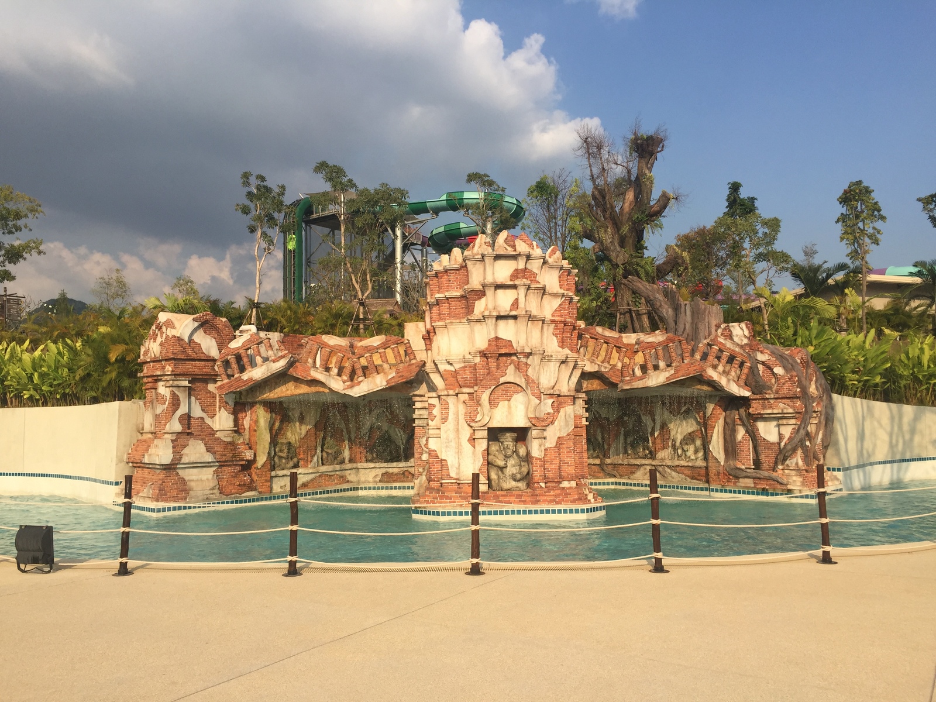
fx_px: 784
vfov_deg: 48.2
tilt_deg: +4.4
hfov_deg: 61.7
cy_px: 351
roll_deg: -0.5
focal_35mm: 29
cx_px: 468
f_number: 2.2
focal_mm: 4.15
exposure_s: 1/2083
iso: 32
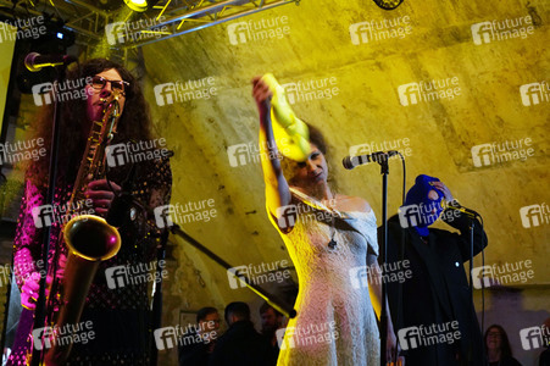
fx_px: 626
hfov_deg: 47.4
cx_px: 275
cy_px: 183
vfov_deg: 32.6
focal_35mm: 41
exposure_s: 1/50
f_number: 3.2
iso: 3200
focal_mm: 41
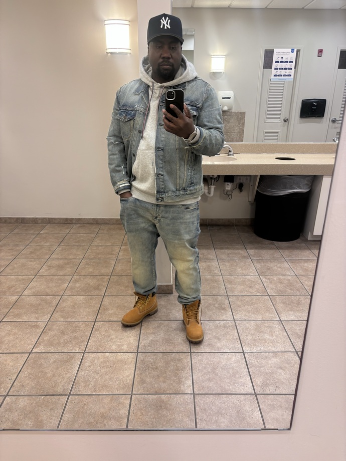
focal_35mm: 26
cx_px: 173
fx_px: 347
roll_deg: +0.1
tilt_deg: -20.3
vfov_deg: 67.3
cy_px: 230
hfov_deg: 53.1
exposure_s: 1/60
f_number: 1.6
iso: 64
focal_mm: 5.96
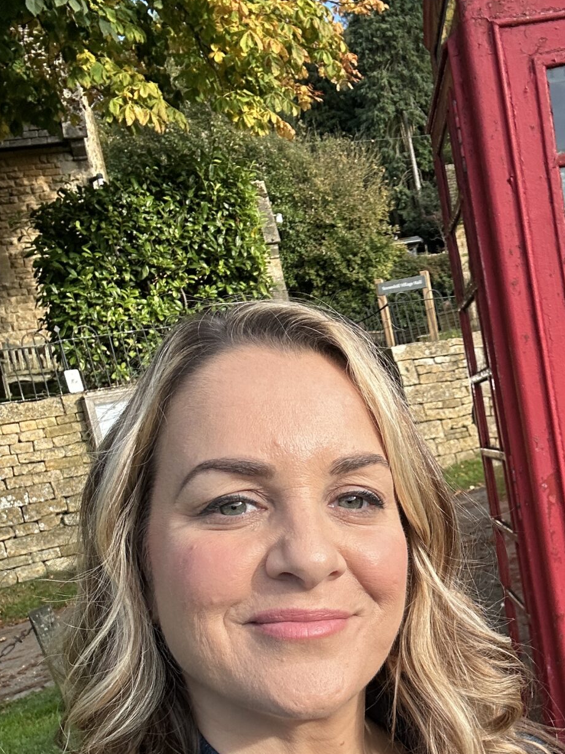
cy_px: 532
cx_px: 486
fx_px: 1045
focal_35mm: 48
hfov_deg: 29.3
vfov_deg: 39.0
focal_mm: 2.69
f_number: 1.9
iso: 25
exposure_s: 1/702
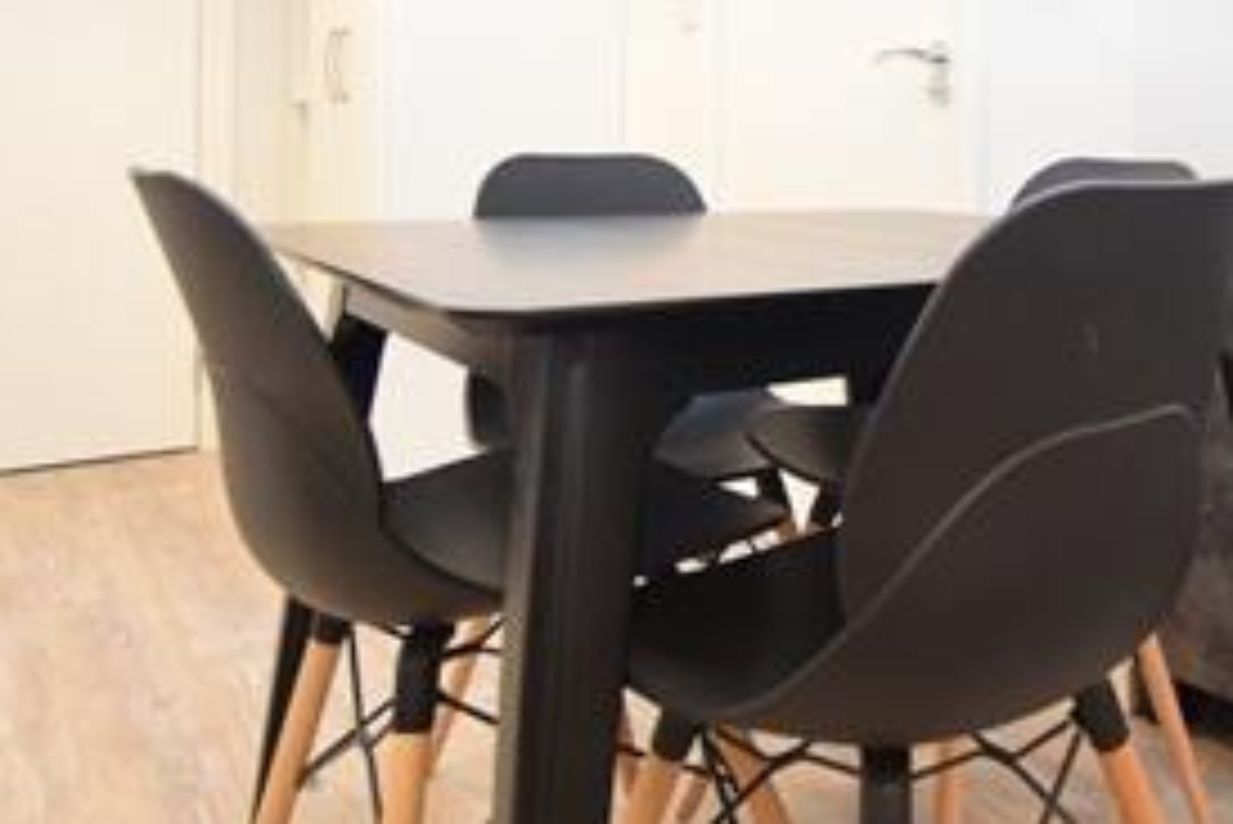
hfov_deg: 51.0
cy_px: 167
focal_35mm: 35
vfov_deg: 36.6
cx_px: 990
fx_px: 1199
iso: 1100
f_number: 3.5
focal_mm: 10
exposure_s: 1/60
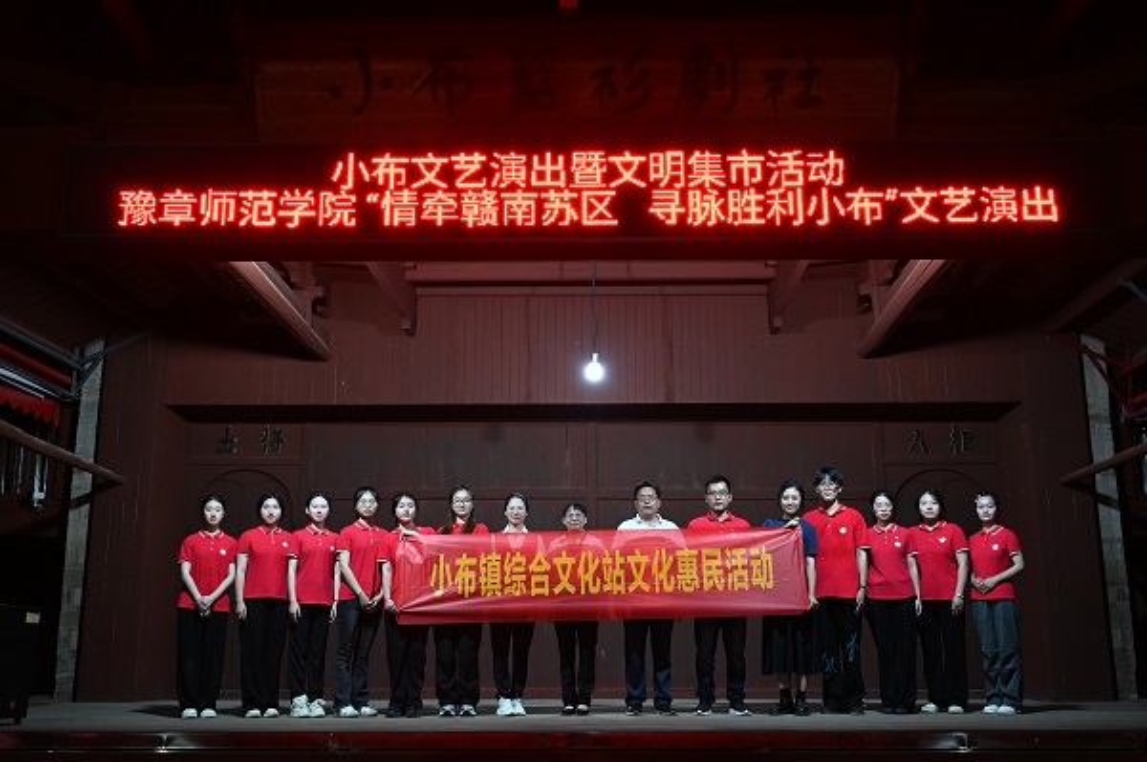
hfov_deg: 53.2
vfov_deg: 36.8
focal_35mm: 36
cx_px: 574
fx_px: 1146
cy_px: 381
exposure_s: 1/80
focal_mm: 36
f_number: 4
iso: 3200
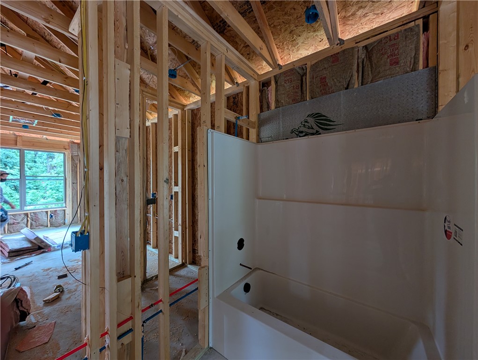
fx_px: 166
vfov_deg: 94.6
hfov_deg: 110.5
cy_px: 180
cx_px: 239
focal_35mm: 12
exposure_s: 1/30.1
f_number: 1.7
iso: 122
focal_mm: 2.02
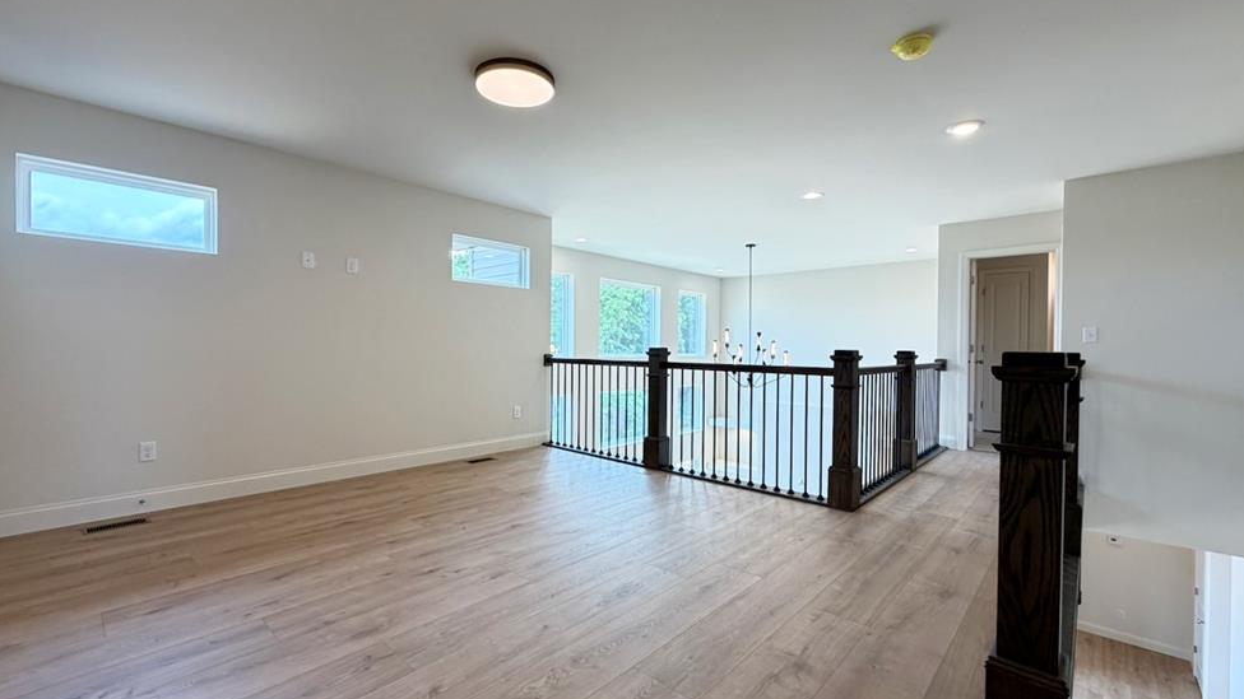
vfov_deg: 67.1
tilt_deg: -0.5
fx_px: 528
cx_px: 611
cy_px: 350
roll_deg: -0.2
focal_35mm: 16
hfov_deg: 99.4
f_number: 2.2
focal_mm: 2.22
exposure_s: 1/120
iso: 160
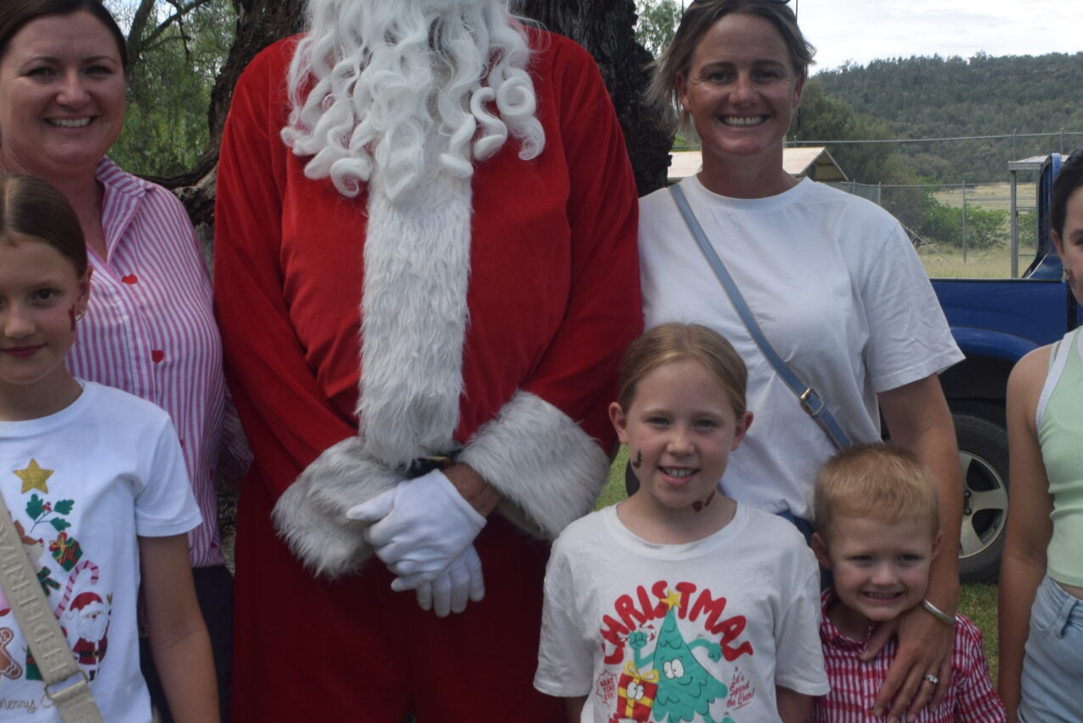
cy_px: 384
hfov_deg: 33.4
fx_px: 1805
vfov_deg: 22.6
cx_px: 596
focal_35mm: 60
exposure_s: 1/320
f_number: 9
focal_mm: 20
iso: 200
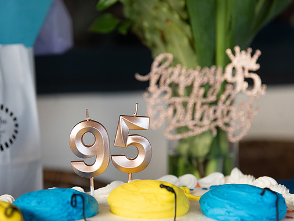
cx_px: 143
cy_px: 111
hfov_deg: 25.3
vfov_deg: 19.1
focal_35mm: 77
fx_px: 654
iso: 800
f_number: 4
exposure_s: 1/500
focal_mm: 70
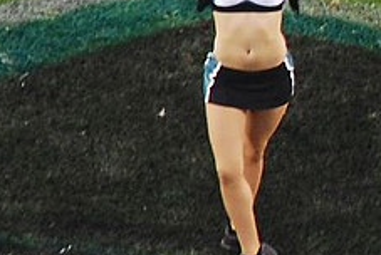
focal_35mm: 516
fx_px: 5471
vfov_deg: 2.7
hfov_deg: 4.0
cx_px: 238
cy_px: 24
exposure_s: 1/50
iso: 400
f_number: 5.6
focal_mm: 135
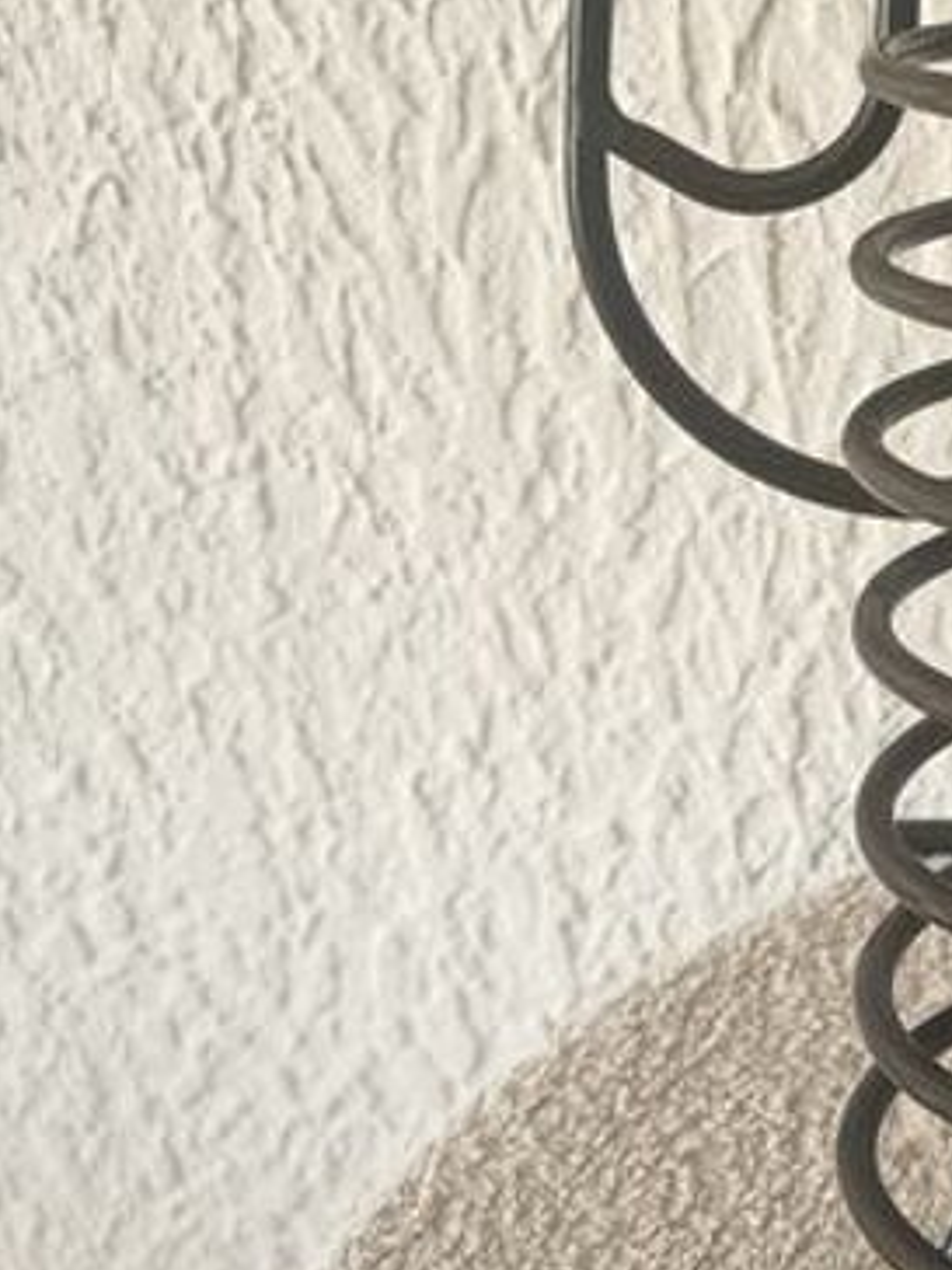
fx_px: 3227
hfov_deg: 15.6
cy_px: 113
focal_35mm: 88
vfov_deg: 21.7
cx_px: 1395
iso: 240
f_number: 1.7
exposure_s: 1/50
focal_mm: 5.24
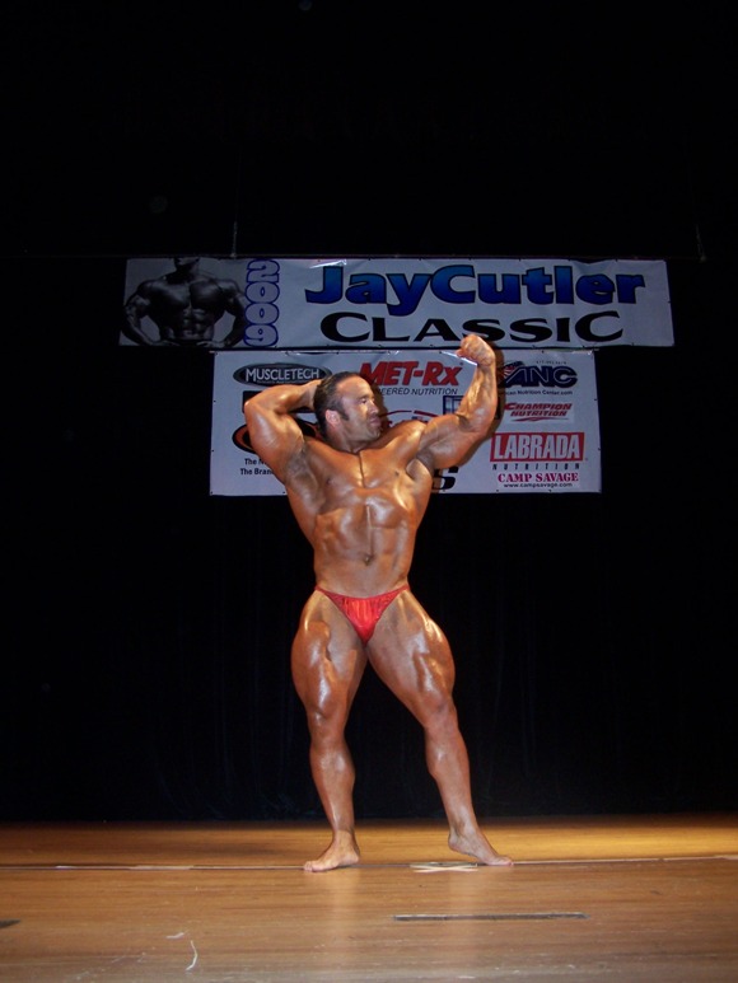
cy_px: 492
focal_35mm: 38
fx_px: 1080
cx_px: 369
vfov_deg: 49.0
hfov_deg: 37.7
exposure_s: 1/60
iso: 140
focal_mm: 6.3
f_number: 2.8
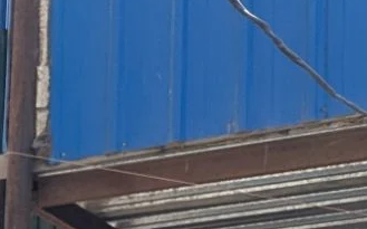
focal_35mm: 155
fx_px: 1549
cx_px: -547
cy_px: 684
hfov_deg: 11.1
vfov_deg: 7.4
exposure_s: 1/1667
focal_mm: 6.81
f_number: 1.85
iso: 48
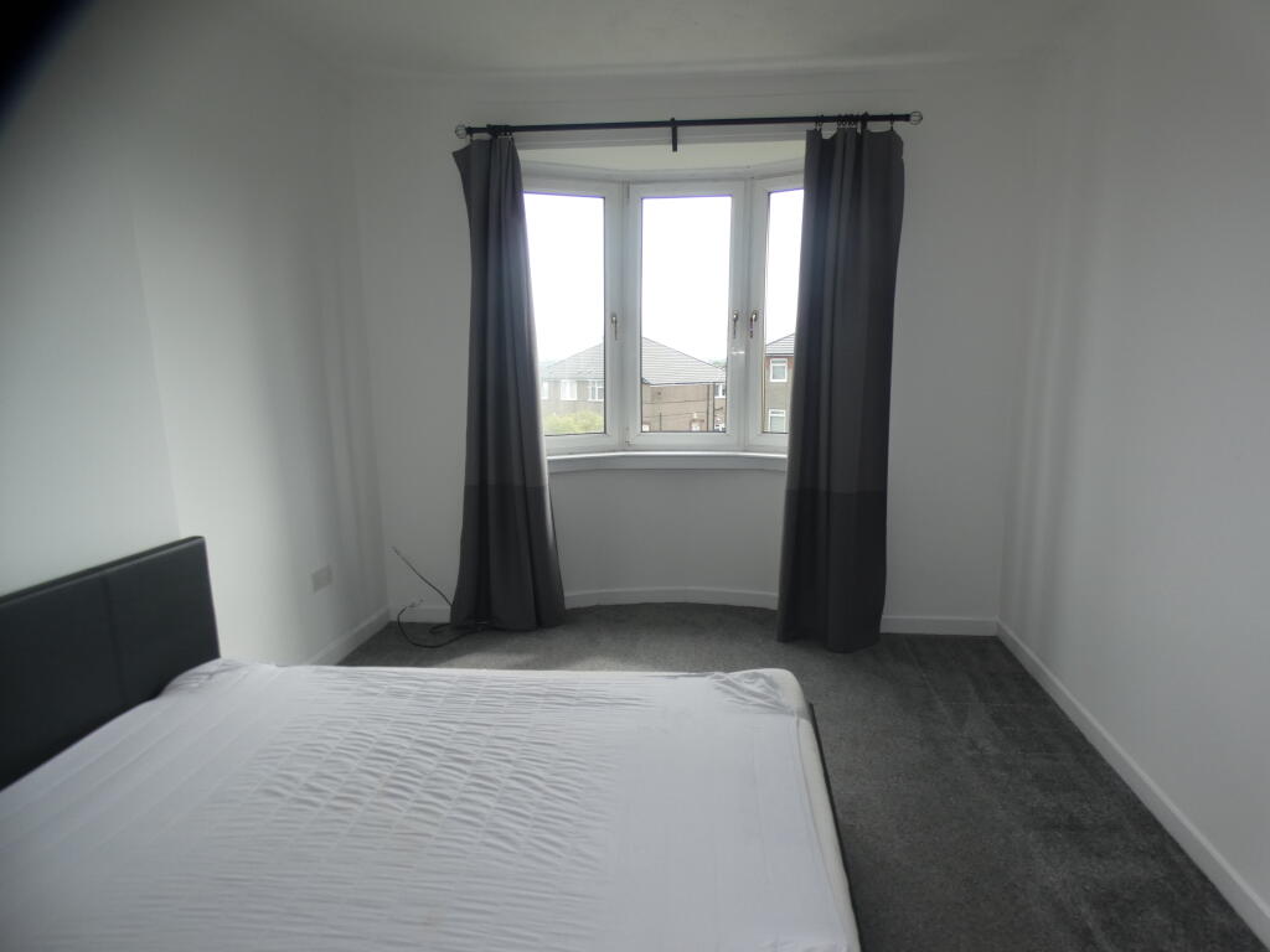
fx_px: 734
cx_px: 635
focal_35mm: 20
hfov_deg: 81.7
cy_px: 476
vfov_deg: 66.0
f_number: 2.8
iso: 80
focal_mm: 3.6
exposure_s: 1/160
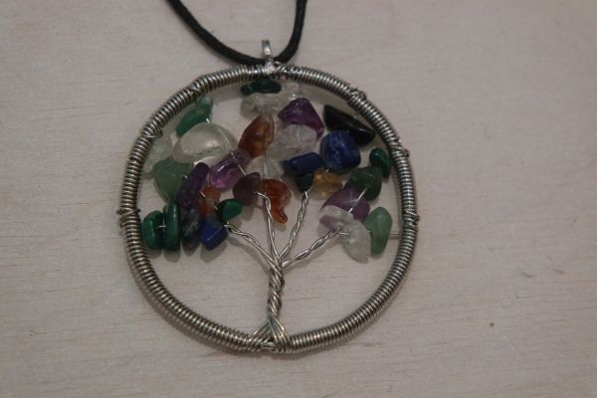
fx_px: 1277
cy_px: 199
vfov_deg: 17.7
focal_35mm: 77
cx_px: 298
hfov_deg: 26.3
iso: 3200
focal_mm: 50
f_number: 5.6
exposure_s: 1/40
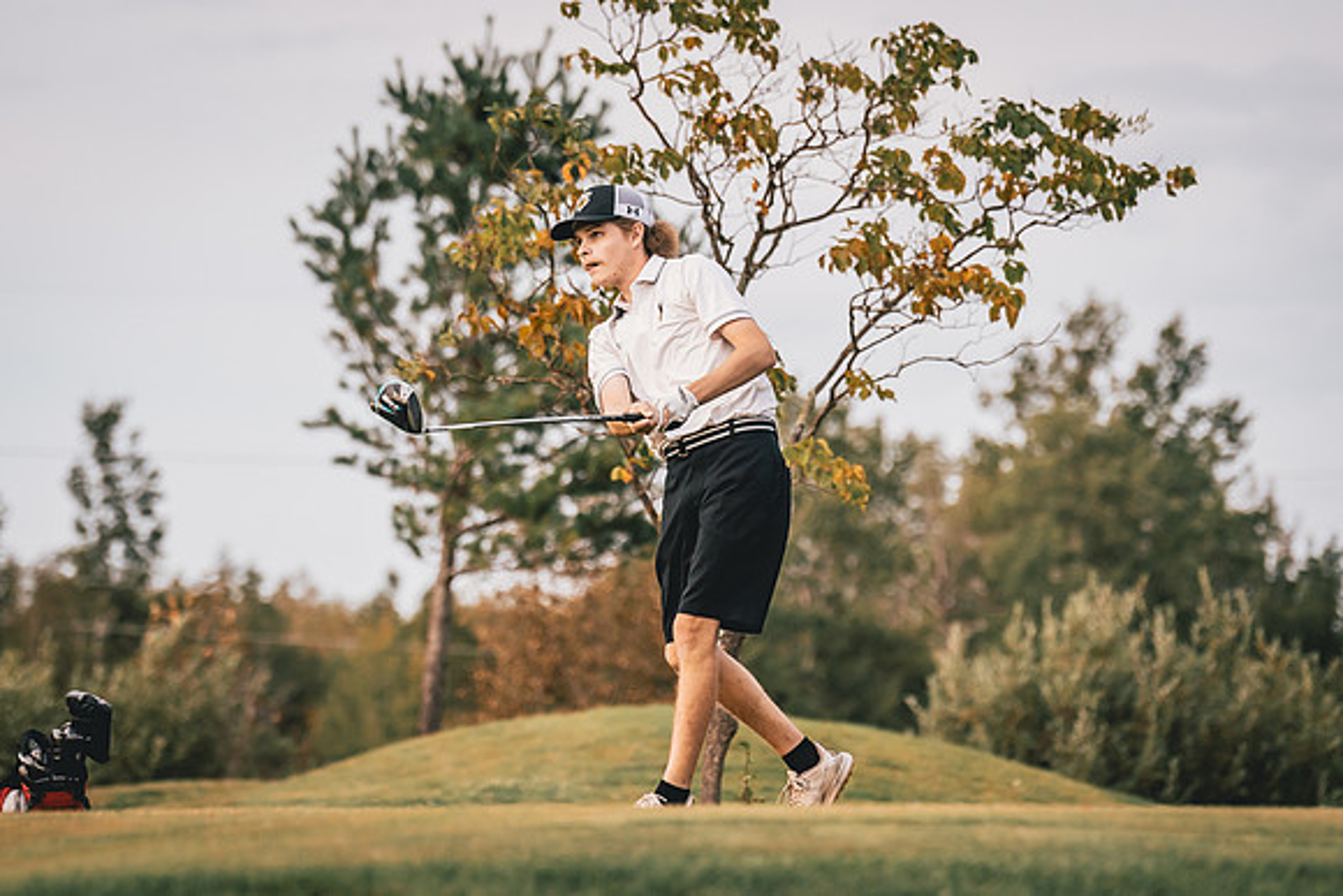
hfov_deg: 11.1
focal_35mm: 185
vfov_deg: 7.4
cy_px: 404
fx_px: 6920
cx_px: 658
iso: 400
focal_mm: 113
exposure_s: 1/3200
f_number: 2.8
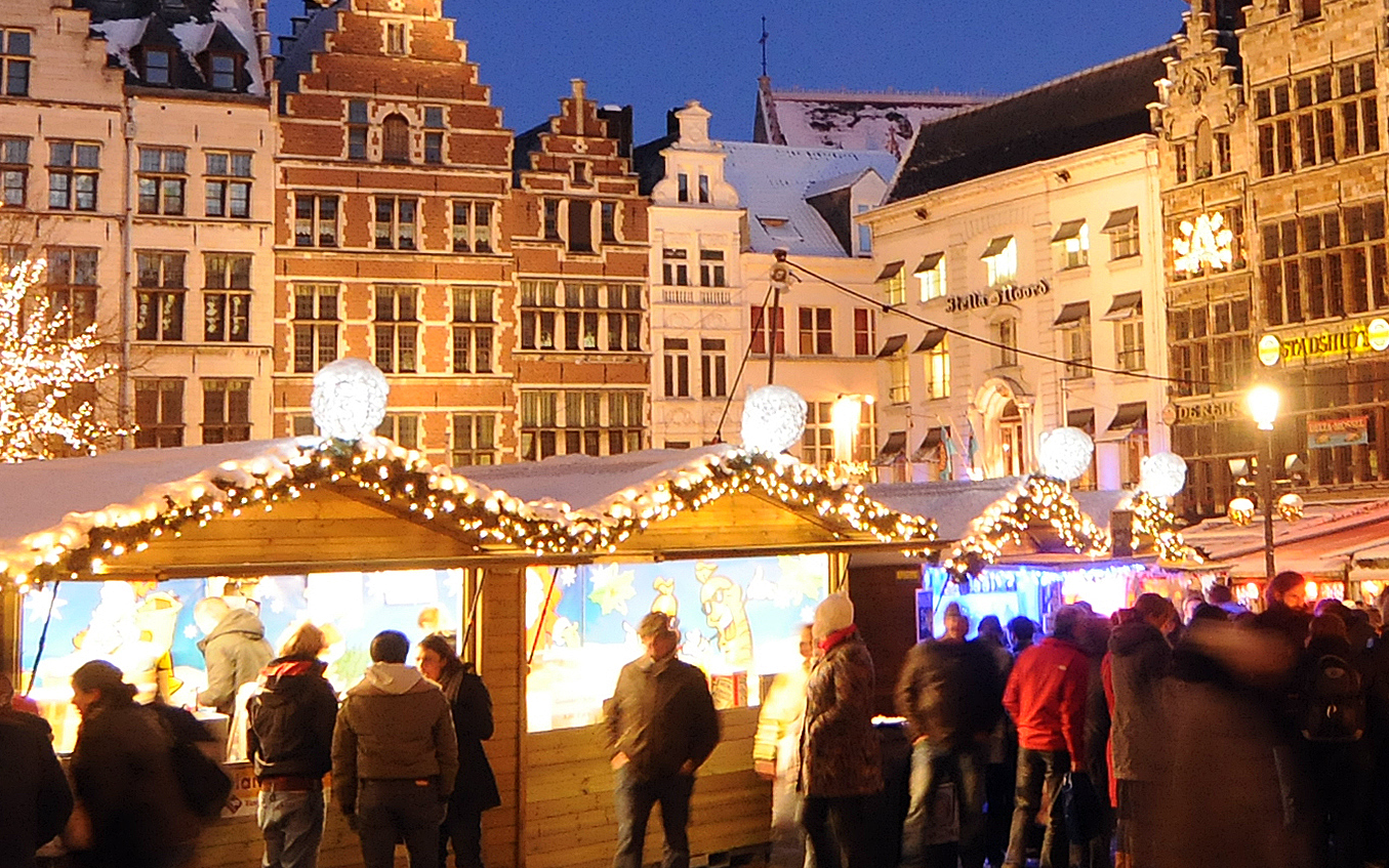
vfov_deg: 20.6
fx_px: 2196
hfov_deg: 34.9
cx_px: 860
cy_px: -236
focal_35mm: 58
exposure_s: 1/4
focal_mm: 12
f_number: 4
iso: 800
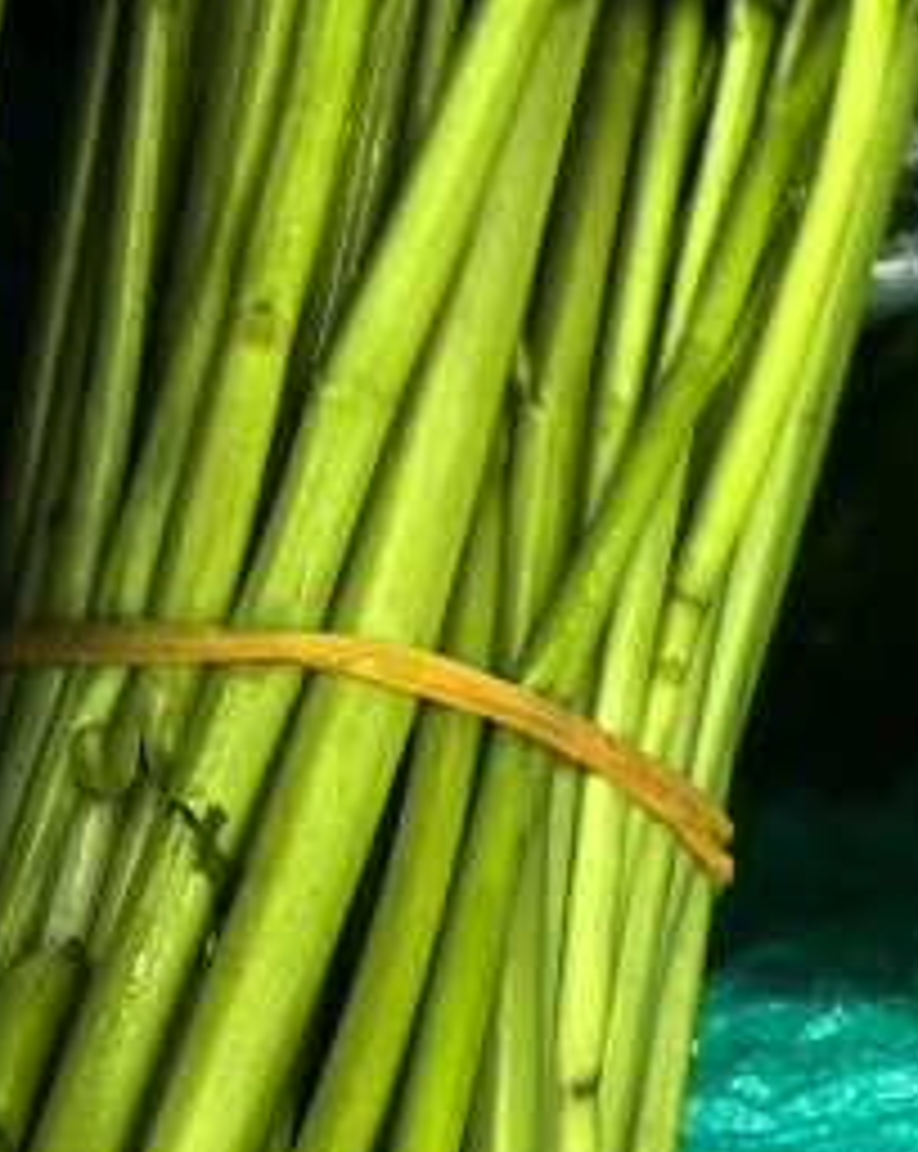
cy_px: -772
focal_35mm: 110
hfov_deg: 13.2
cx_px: -490
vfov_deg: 15.5
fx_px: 3745
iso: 1250
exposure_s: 1/762
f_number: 2
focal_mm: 6.98
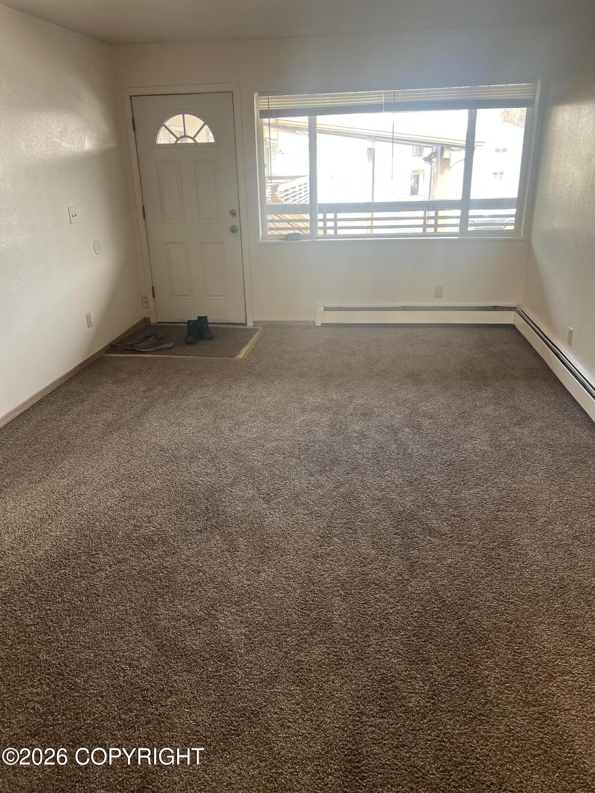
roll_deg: +2.3
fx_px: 596
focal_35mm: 26
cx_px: 298
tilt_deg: -20.7
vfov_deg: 67.3
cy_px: 396
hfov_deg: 53.1
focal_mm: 5.7
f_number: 1.5
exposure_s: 1/120
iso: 80
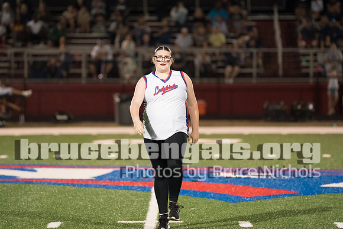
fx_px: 2289
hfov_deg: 8.6
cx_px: 172
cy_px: 91
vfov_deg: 5.7
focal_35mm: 240
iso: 8000
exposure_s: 1/1000
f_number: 2.8
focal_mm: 200
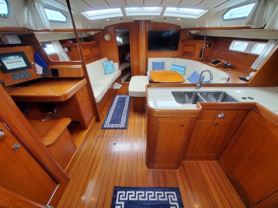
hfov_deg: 106.2
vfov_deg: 89.9
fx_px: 104
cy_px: 104
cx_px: 139
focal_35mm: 13
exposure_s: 1/59
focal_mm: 1.8
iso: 160
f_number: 2.2
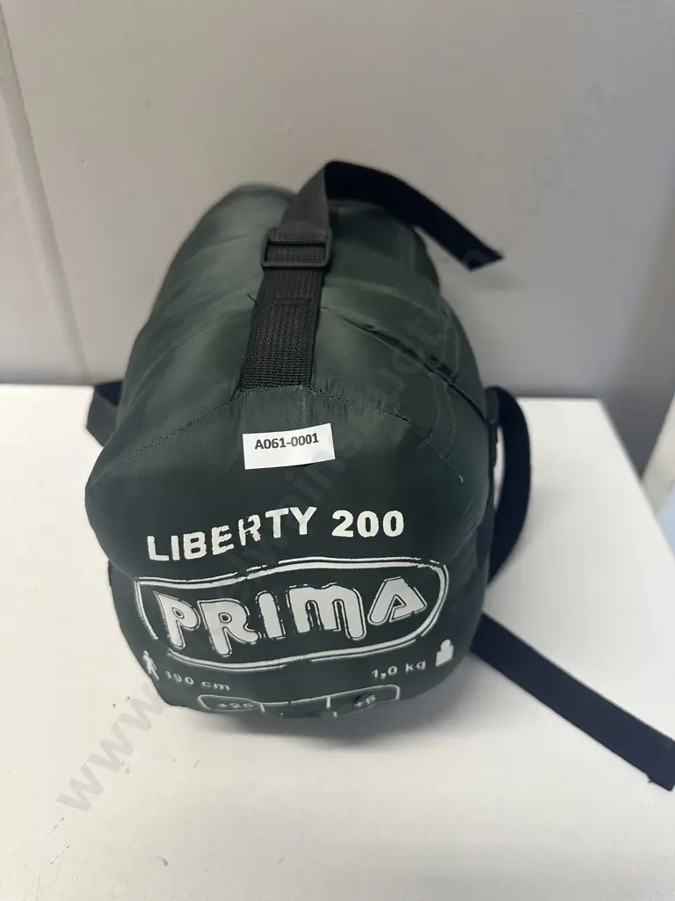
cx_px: 338
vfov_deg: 71.6
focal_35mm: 24
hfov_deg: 56.8
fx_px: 624
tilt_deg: -37.6
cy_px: 450
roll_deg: -1.2
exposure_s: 1/100
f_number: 1.78
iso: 160
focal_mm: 6.86
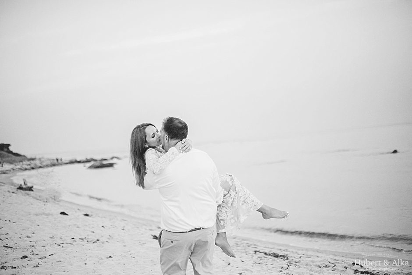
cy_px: 138
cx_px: 206
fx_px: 572
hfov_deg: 39.6
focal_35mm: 50
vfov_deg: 27.0
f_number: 1.4
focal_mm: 50
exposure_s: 1/8000
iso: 2500
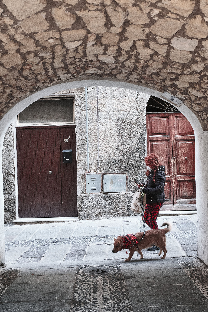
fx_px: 433
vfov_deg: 39.6
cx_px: 104
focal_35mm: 50
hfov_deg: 27.0
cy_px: 156
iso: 2500
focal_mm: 33
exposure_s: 1/250
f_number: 5.6
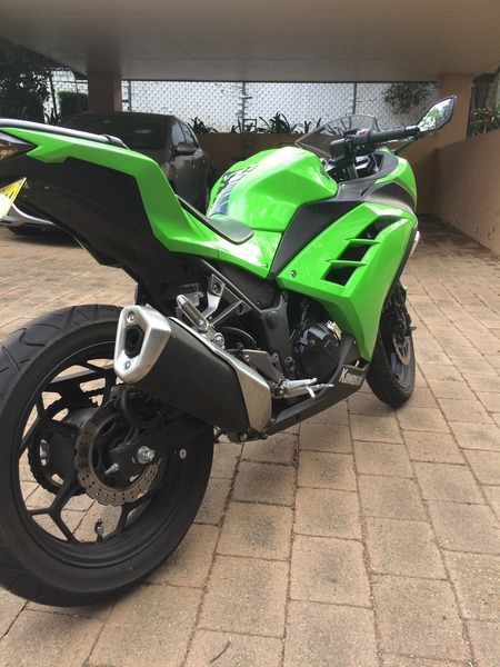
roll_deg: -1.0
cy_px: 334
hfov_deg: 48.2
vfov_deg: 61.7
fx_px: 559
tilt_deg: -15.9
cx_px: 250
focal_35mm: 29
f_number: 2.2
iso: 40
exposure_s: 1/60
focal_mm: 4.15
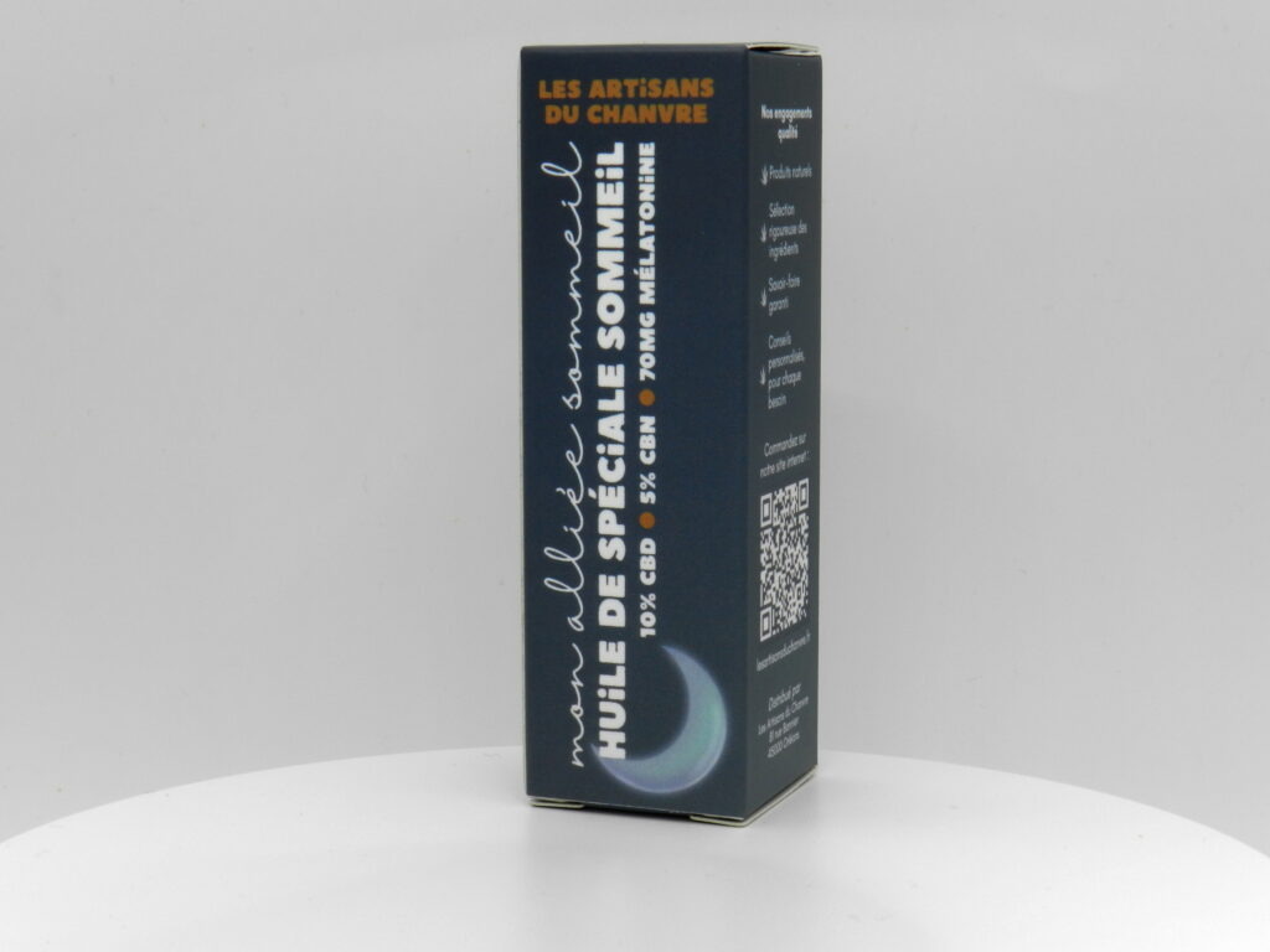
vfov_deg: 21.6
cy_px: 476
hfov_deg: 28.6
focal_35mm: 68
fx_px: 2495
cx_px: 635
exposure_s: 1/15
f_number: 8
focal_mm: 12.1
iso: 160
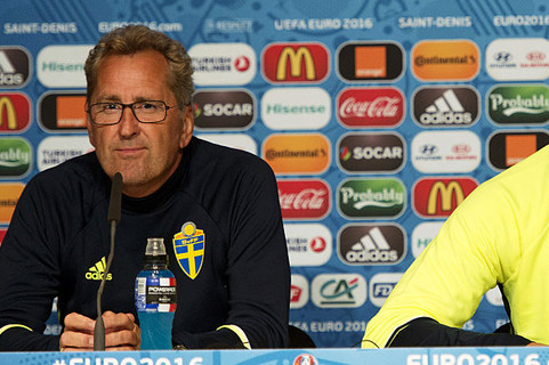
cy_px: 149
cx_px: 411
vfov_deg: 3.8
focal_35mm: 366
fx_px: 5577
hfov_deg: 5.6
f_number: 4.5
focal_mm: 220
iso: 2500
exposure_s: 1/200
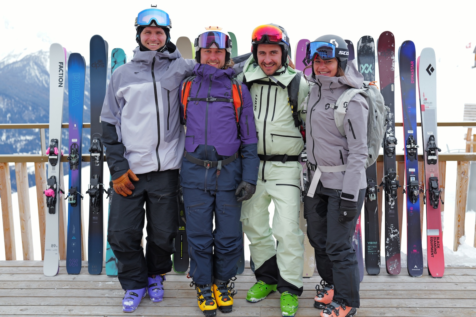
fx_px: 568
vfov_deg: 31.2
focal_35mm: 43
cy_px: 158
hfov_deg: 45.5
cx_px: 238
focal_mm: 43
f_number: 3.5
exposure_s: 1/500
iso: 100
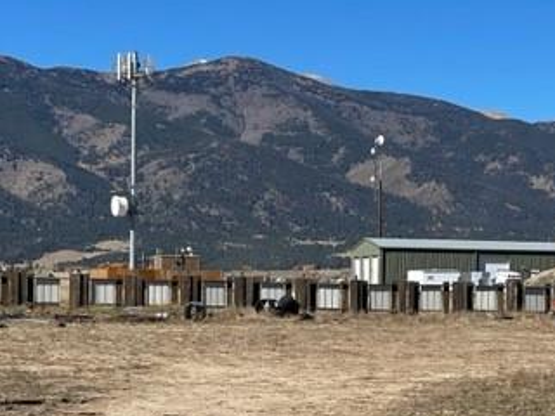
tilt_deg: -0.4
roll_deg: -1.3
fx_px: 2052
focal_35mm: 128
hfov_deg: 15.3
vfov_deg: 11.5
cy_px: 328
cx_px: 470
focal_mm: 7.5
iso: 20
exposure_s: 1/1727
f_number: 2.2
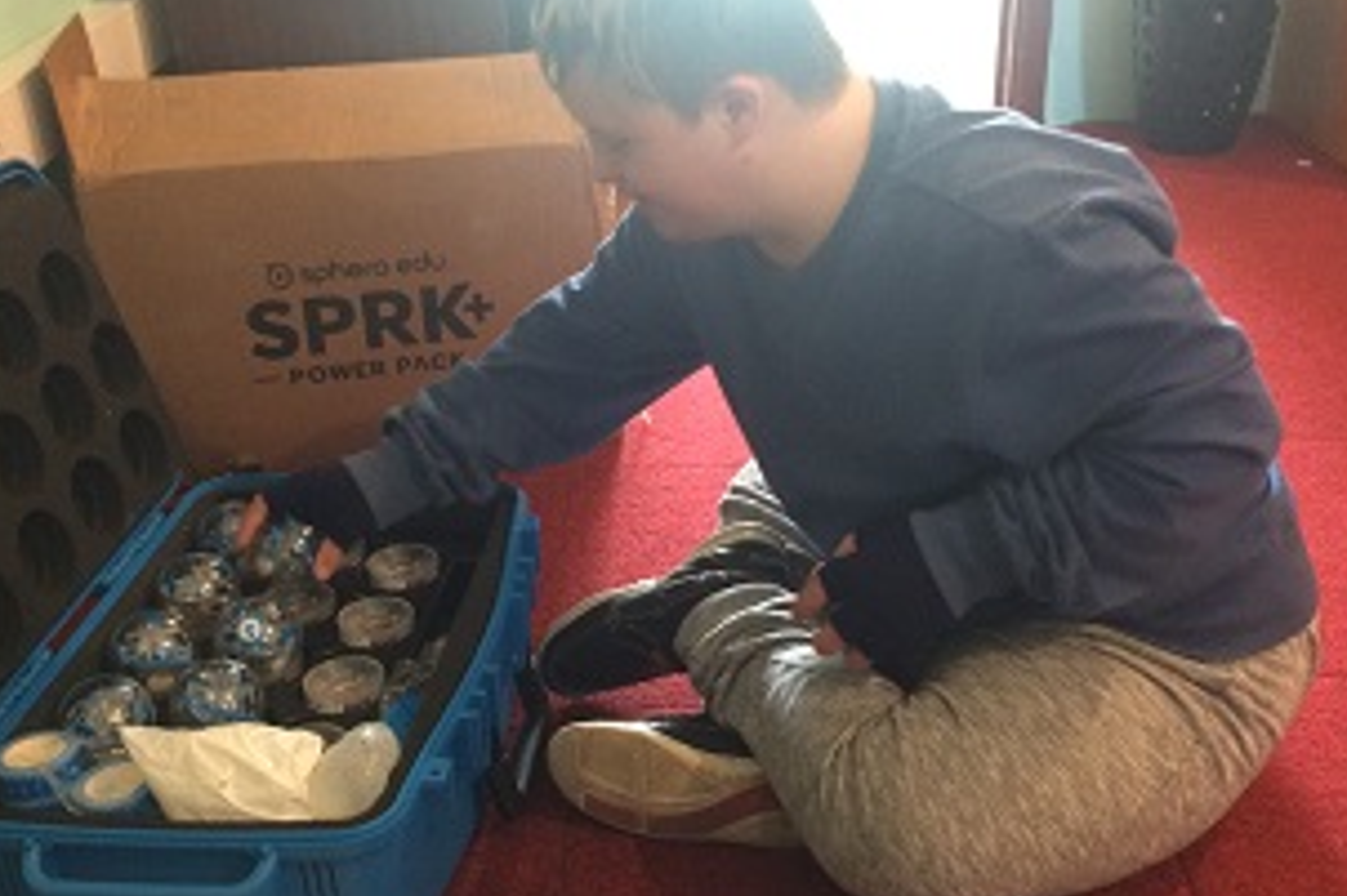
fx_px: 1496
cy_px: 481
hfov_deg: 48.5
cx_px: 700
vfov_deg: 33.4
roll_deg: +1.0
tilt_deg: -28.7
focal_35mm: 40
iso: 320
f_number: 2.2
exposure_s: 1/33
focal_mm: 4.15
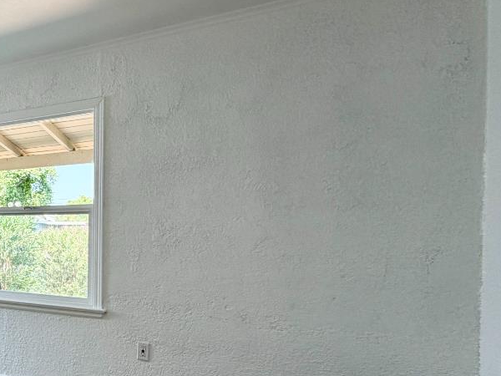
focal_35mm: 35
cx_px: -76
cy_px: 239
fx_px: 507
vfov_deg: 40.4
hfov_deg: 40.2
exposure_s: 1/121
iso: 64
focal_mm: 2.22
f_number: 2.2
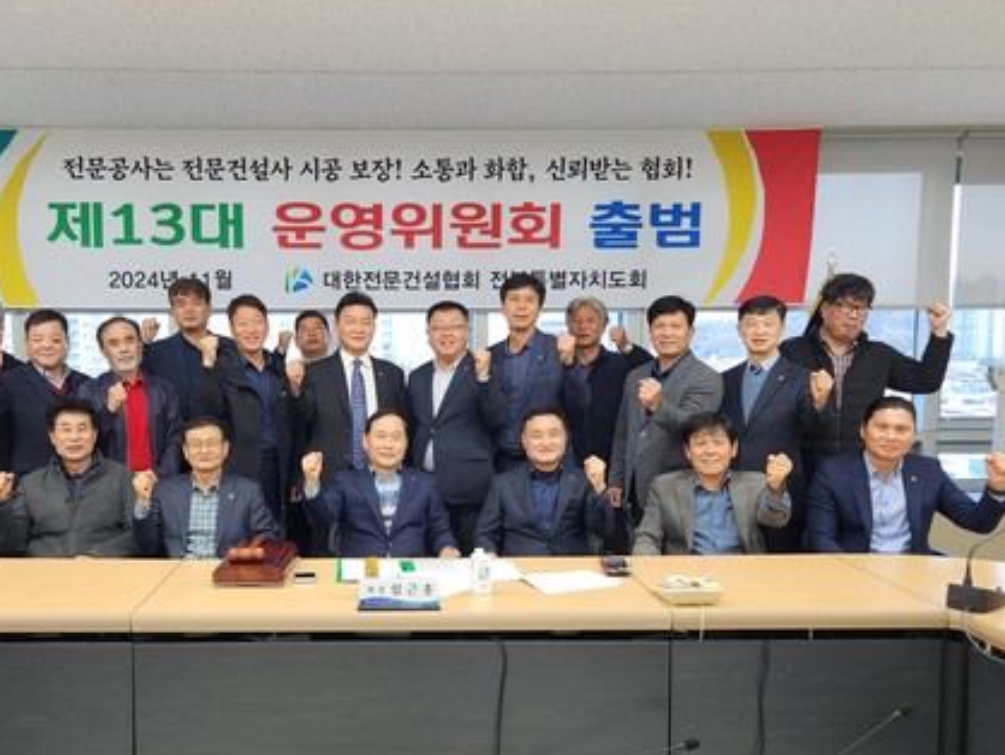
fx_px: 959
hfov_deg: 54.7
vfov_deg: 42.9
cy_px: 435
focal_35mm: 33
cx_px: 382
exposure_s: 1/120
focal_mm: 5.4
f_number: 1.8
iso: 160
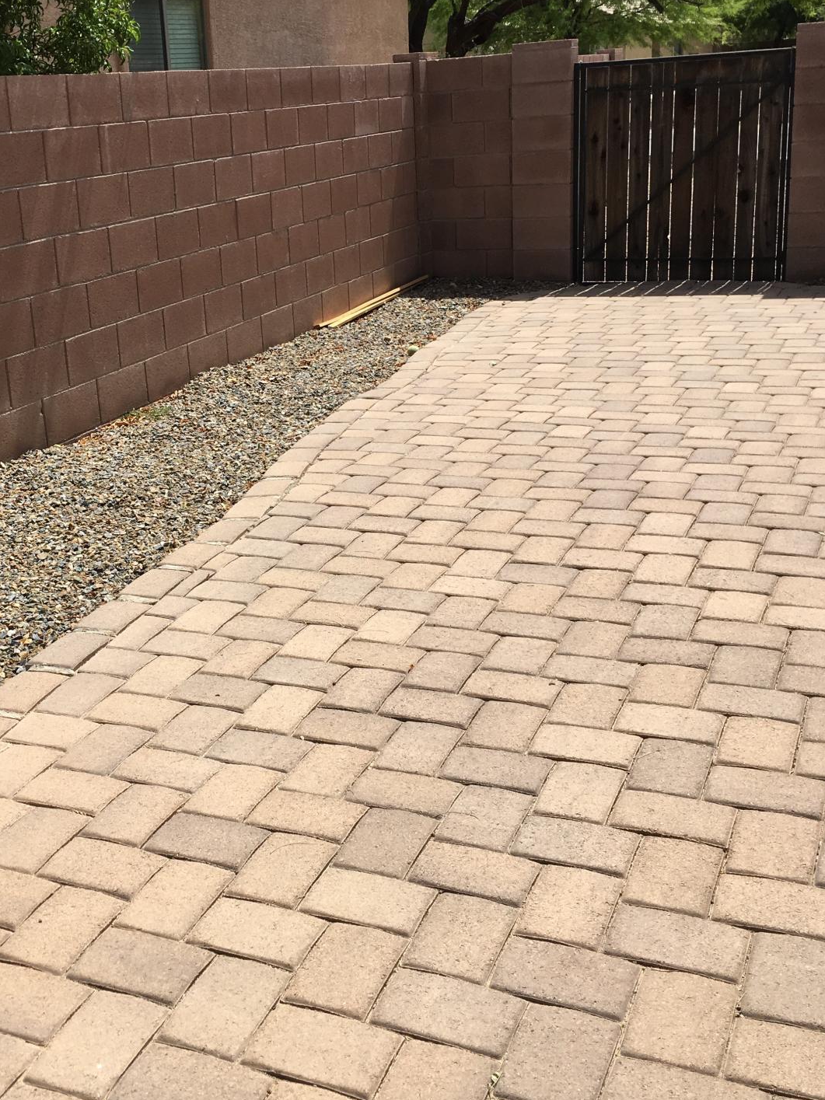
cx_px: 271
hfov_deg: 34.8
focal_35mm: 41
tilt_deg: -15.2
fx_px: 1303
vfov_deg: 45.7
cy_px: 475
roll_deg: +3.1
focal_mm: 4.15
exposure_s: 1/1399
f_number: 2.2
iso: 25
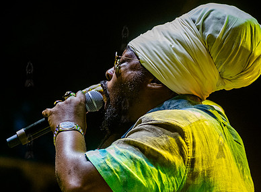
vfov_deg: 5.4
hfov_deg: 7.4
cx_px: 99
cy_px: 73
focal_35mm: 271
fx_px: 2028
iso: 3200
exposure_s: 1/250
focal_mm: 135
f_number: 4
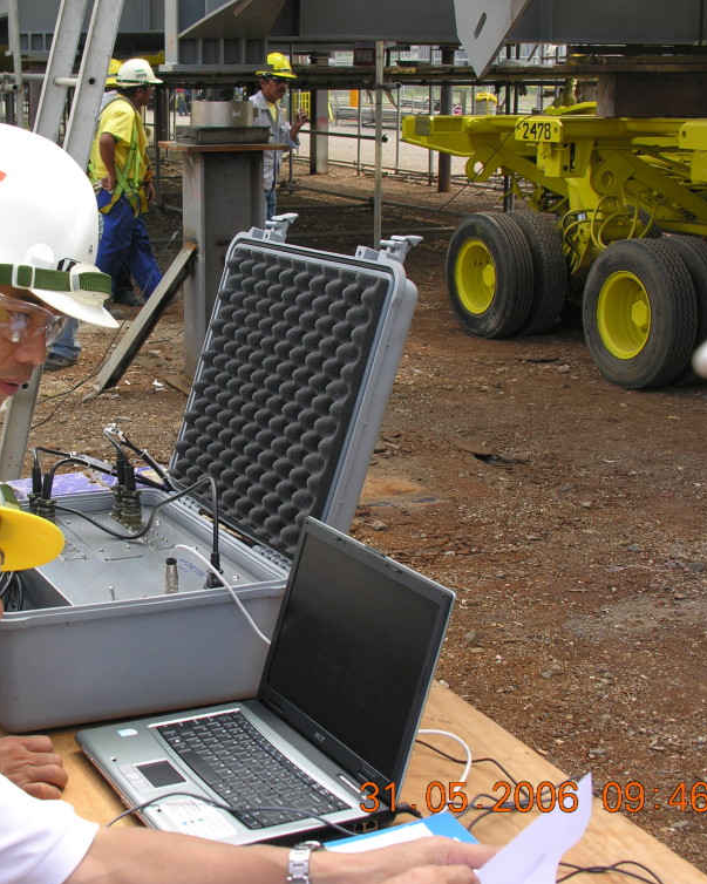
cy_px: 441
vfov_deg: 33.0
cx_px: 186
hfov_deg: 26.4
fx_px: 1491
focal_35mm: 57
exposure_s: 1/106
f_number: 4.6
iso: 50
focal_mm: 11
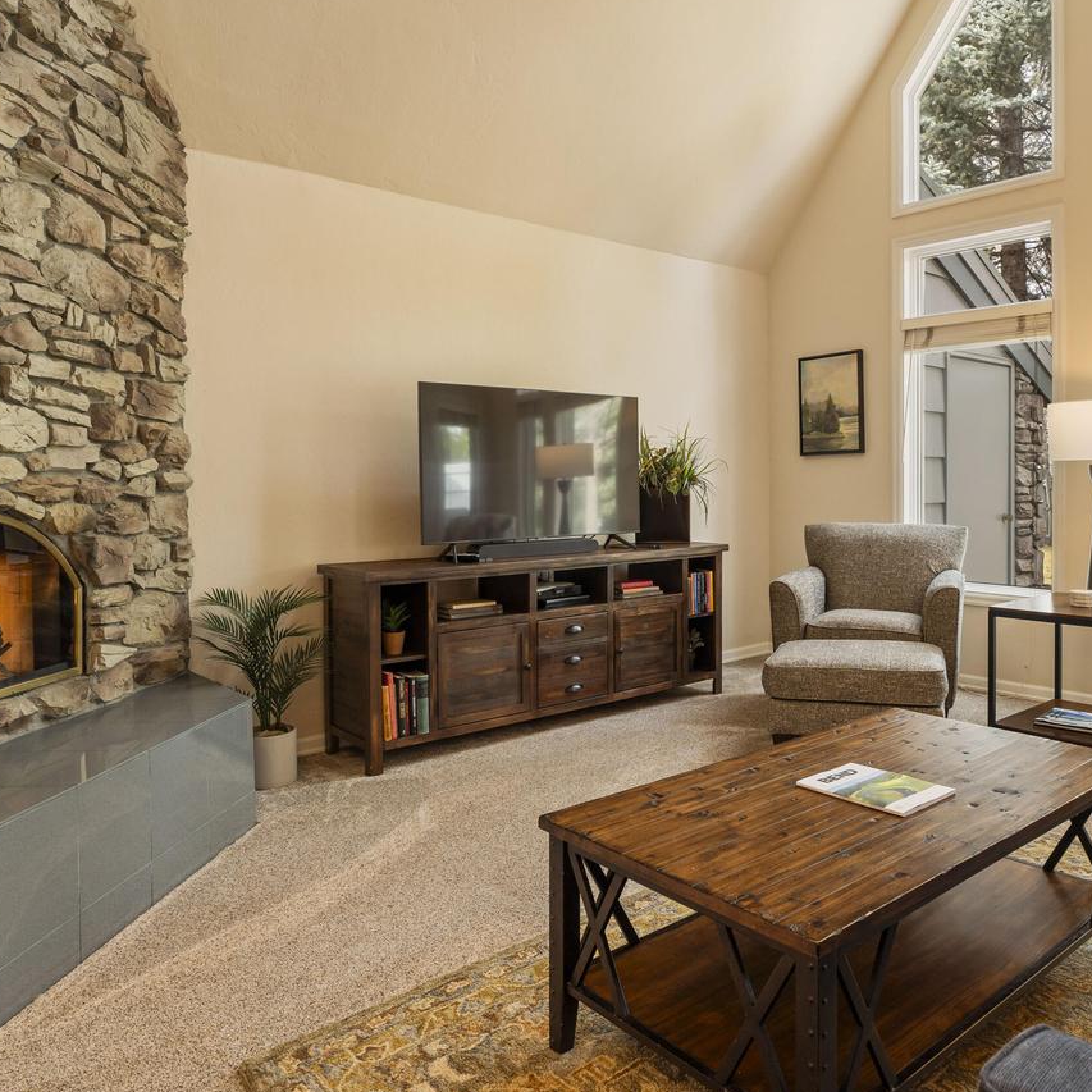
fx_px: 933
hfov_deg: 59.9
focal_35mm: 26
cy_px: 494
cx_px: 677
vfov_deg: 60.5
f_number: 9
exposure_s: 1/4
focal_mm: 17.1
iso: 400
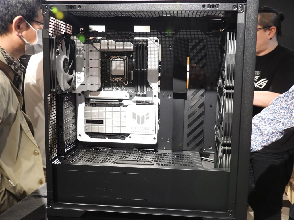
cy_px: 110
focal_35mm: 35
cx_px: 147
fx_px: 297
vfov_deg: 40.7
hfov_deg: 52.6
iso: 400
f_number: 3.2
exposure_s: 1/20
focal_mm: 6.2
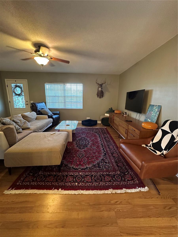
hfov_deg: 85.7
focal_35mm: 14
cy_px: 118
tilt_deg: -9.8
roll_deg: -1.5
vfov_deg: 102.1
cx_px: 89
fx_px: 96
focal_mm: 2.22
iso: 400
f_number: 2.2
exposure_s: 1/60
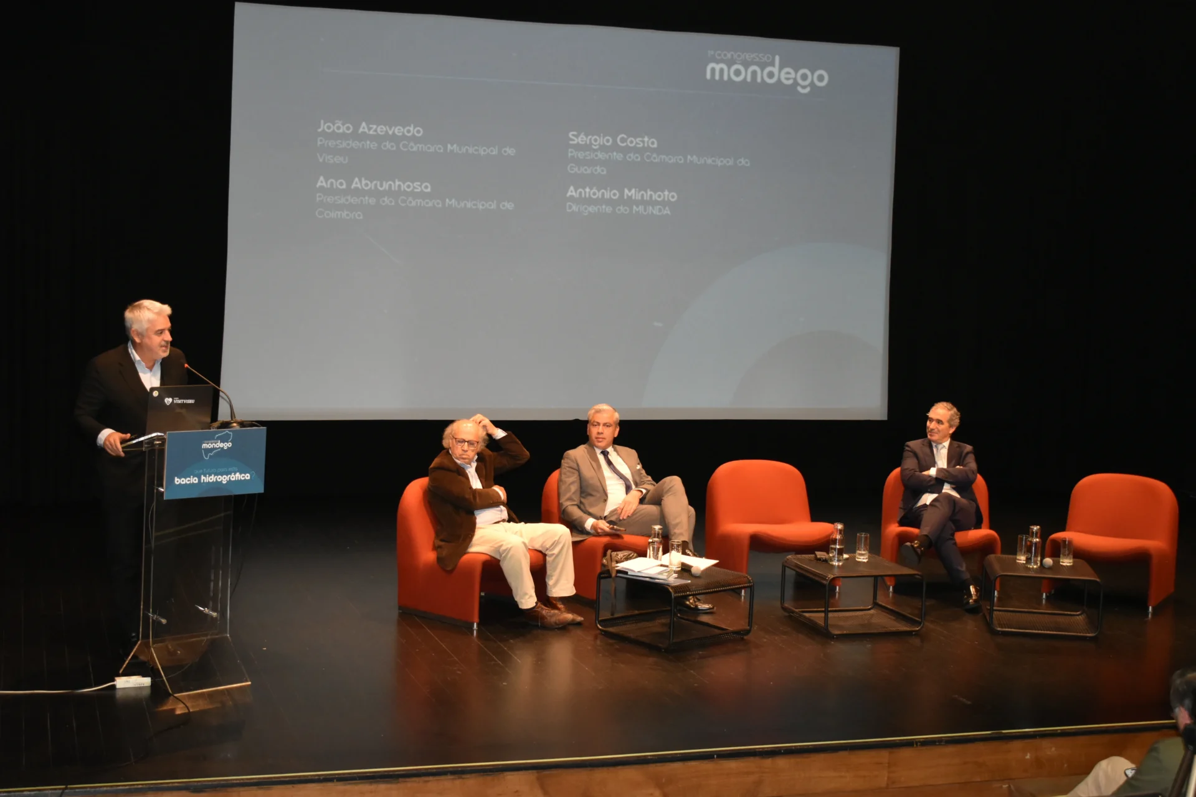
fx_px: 1744
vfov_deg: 25.8
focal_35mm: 52
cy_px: 398
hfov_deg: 37.9
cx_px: 598
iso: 1600
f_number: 4.5
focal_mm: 35
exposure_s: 1/80
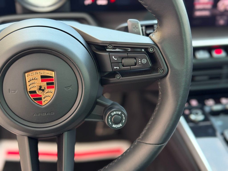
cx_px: 114
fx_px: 316
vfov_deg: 30.3
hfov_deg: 39.7
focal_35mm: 48
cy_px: 86
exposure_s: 1/61
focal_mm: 6.76
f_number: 1.78
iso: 100
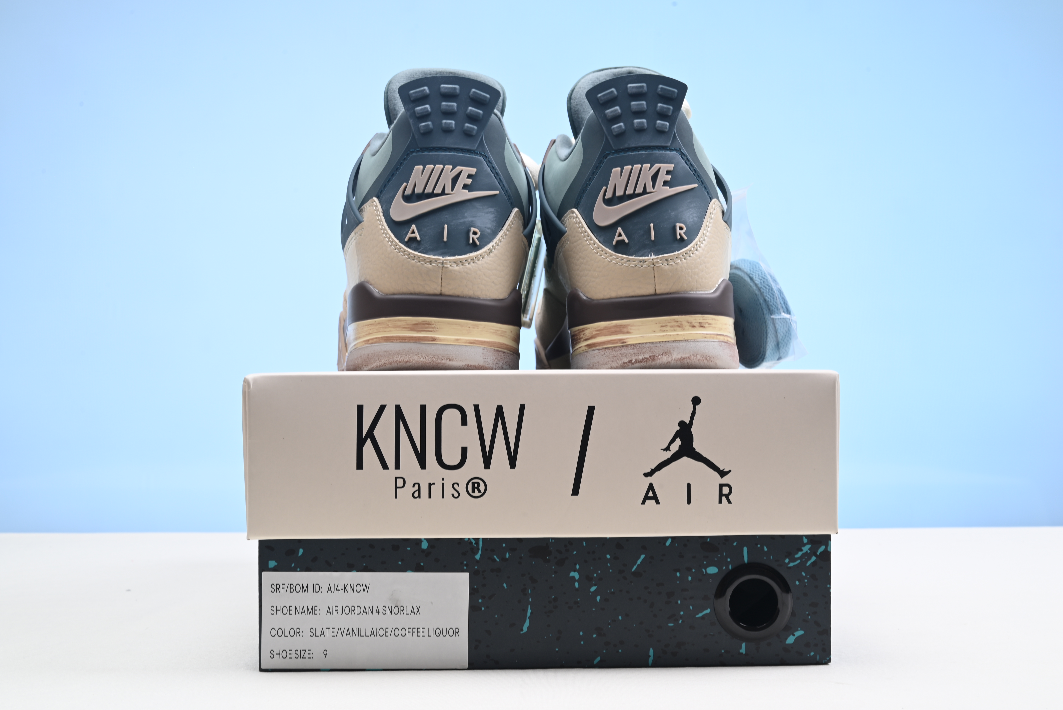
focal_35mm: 41
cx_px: 532
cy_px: 355
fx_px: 1211
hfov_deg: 47.4
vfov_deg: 32.7
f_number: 16
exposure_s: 1/2
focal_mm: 41
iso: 100
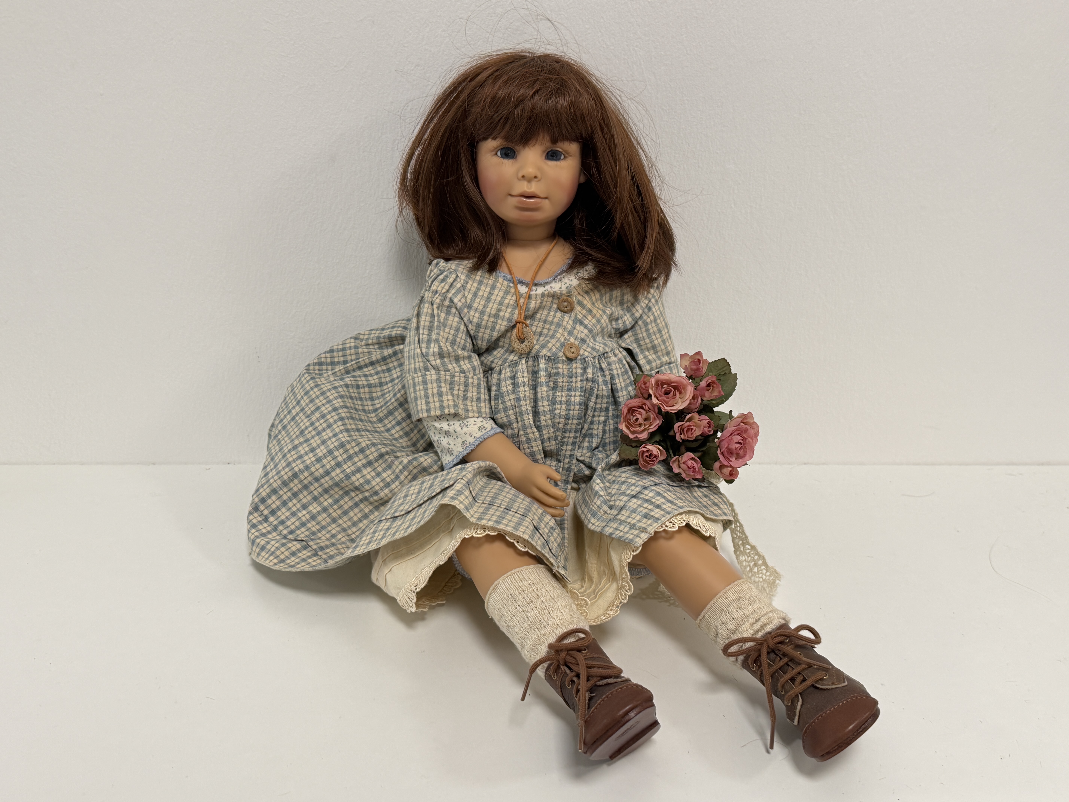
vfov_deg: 40.7
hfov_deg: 52.6
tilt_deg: -22.8
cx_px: 534
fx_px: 1081
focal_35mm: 35
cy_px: 401
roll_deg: -1.8
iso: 160
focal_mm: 6.76
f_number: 1.78
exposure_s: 1/100
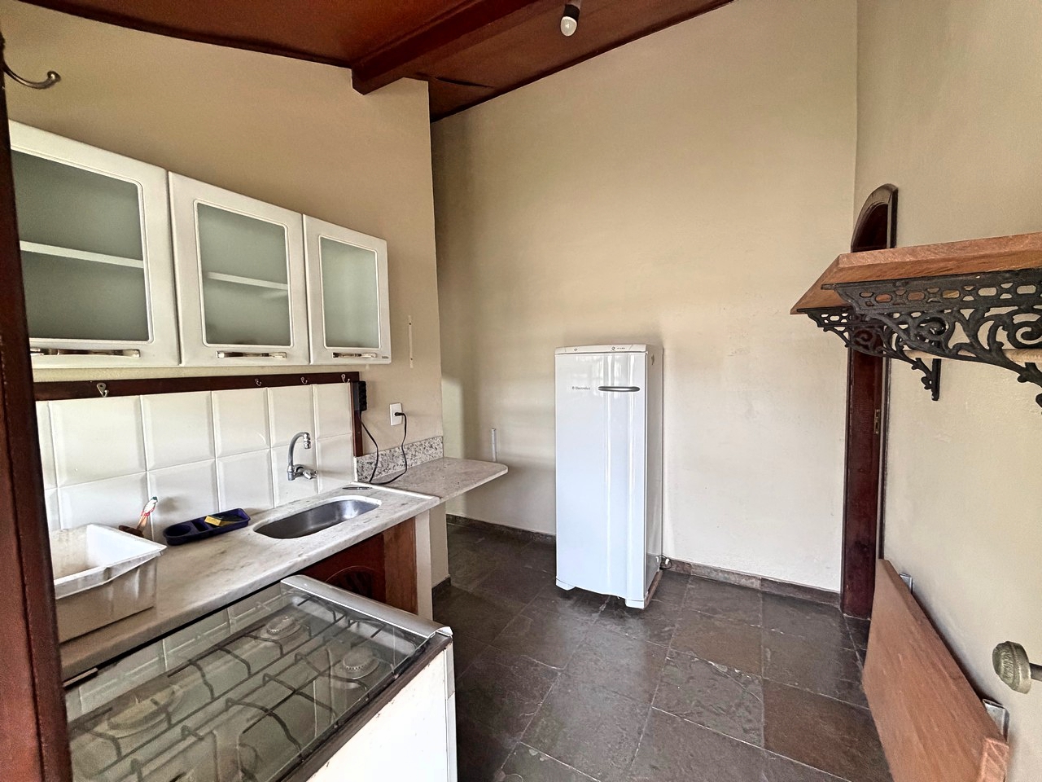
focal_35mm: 14
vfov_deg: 85.7
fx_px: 421
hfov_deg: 102.1
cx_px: 521
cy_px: 391
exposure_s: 1/60
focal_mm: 2.22
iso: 500
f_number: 2.2
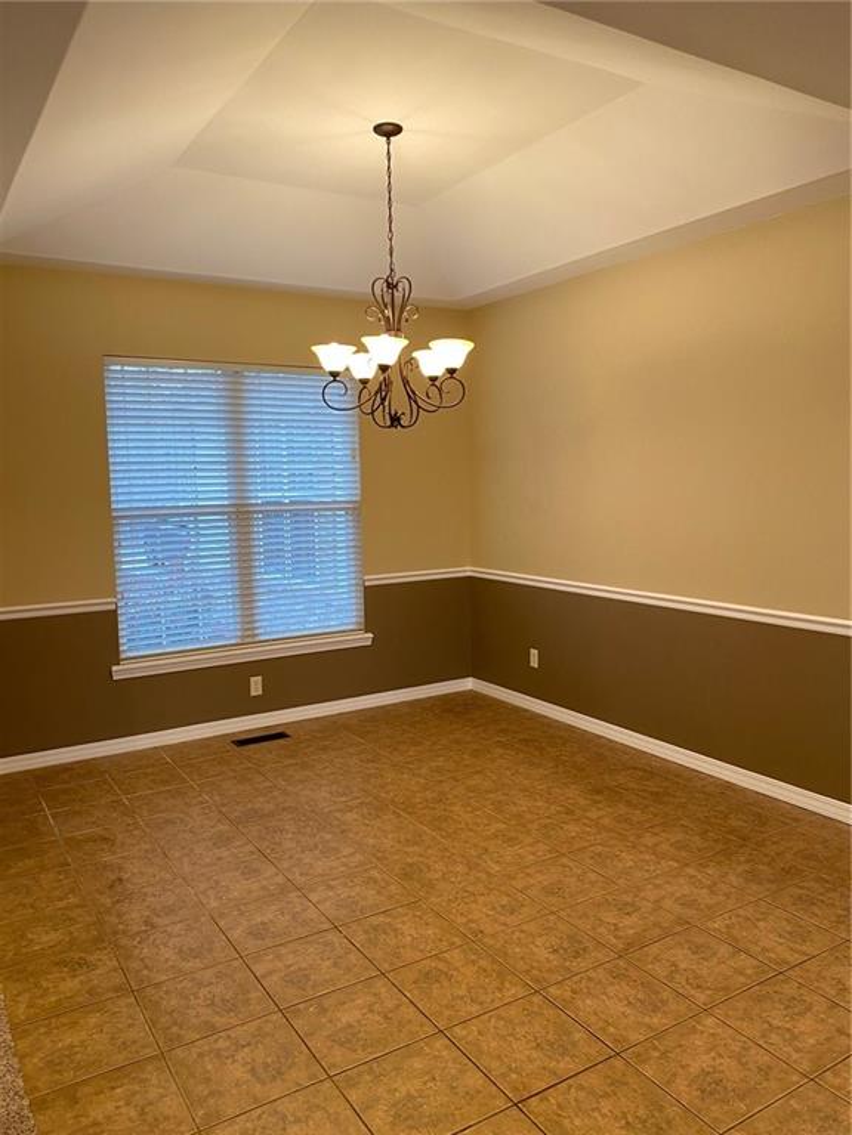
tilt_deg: -6.2
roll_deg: +0.2
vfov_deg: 67.3
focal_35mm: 26
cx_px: 426
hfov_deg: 53.1
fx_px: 853
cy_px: 568
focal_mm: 4.25
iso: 200
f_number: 1.8
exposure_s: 1/60
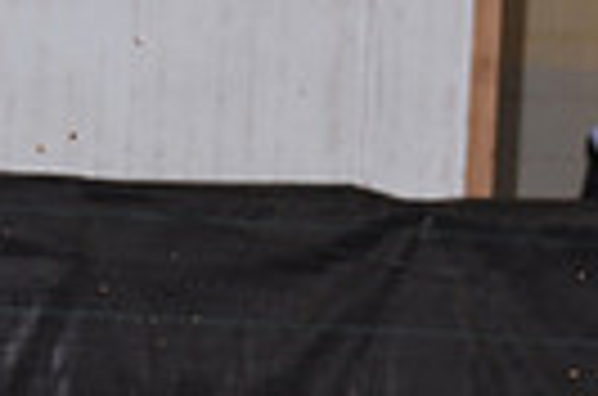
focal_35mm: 1181
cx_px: 1290
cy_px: 619
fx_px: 19571
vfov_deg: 1.2
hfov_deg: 1.7
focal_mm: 270
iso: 1000
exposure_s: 1/250
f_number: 5.6
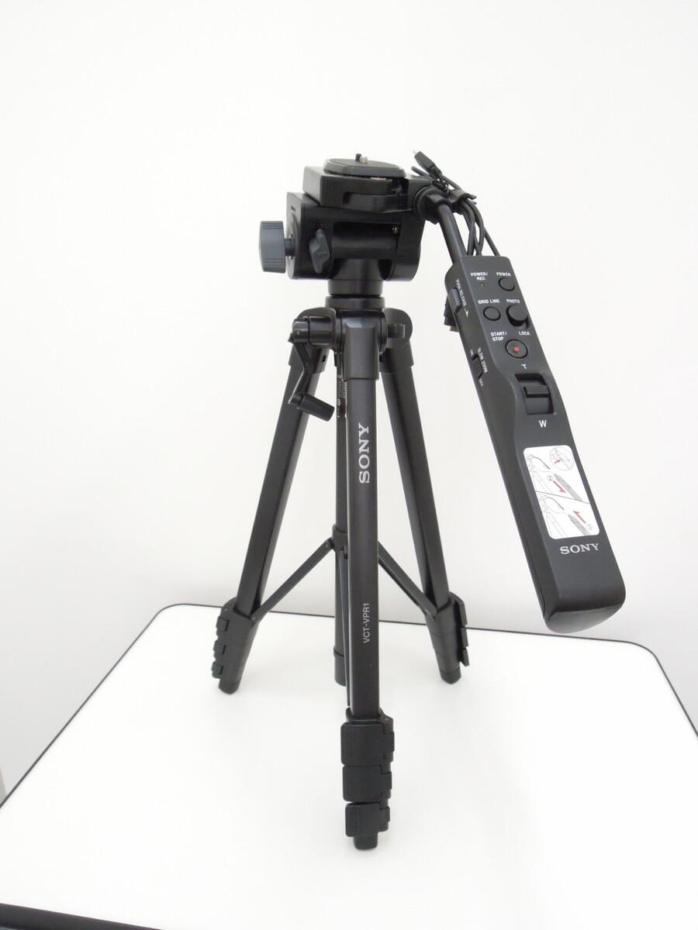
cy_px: 465
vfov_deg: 71.6
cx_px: 349
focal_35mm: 24
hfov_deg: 56.8
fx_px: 645
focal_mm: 4.3
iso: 800
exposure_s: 1/80
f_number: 3.5
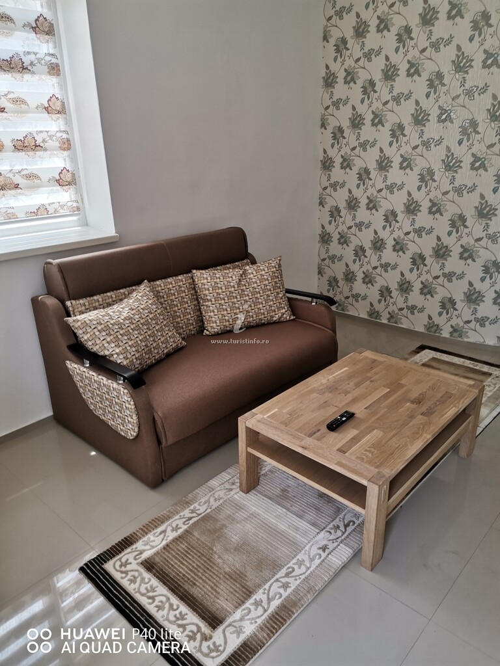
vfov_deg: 67.3
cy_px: 333
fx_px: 501
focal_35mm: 26
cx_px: 250
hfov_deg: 53.1
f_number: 1.8
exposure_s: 1/99.9
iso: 50
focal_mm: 4.75
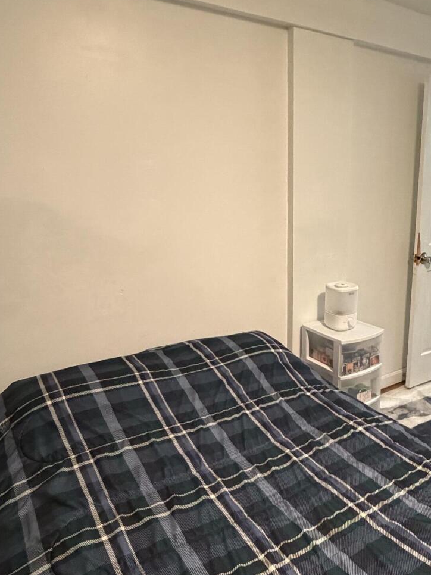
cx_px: 308
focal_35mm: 29
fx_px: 482
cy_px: 291
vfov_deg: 61.7
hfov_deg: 46.9
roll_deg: -1.6
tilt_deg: -13.0
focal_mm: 2.22
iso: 800
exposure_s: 1/60
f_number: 2.2
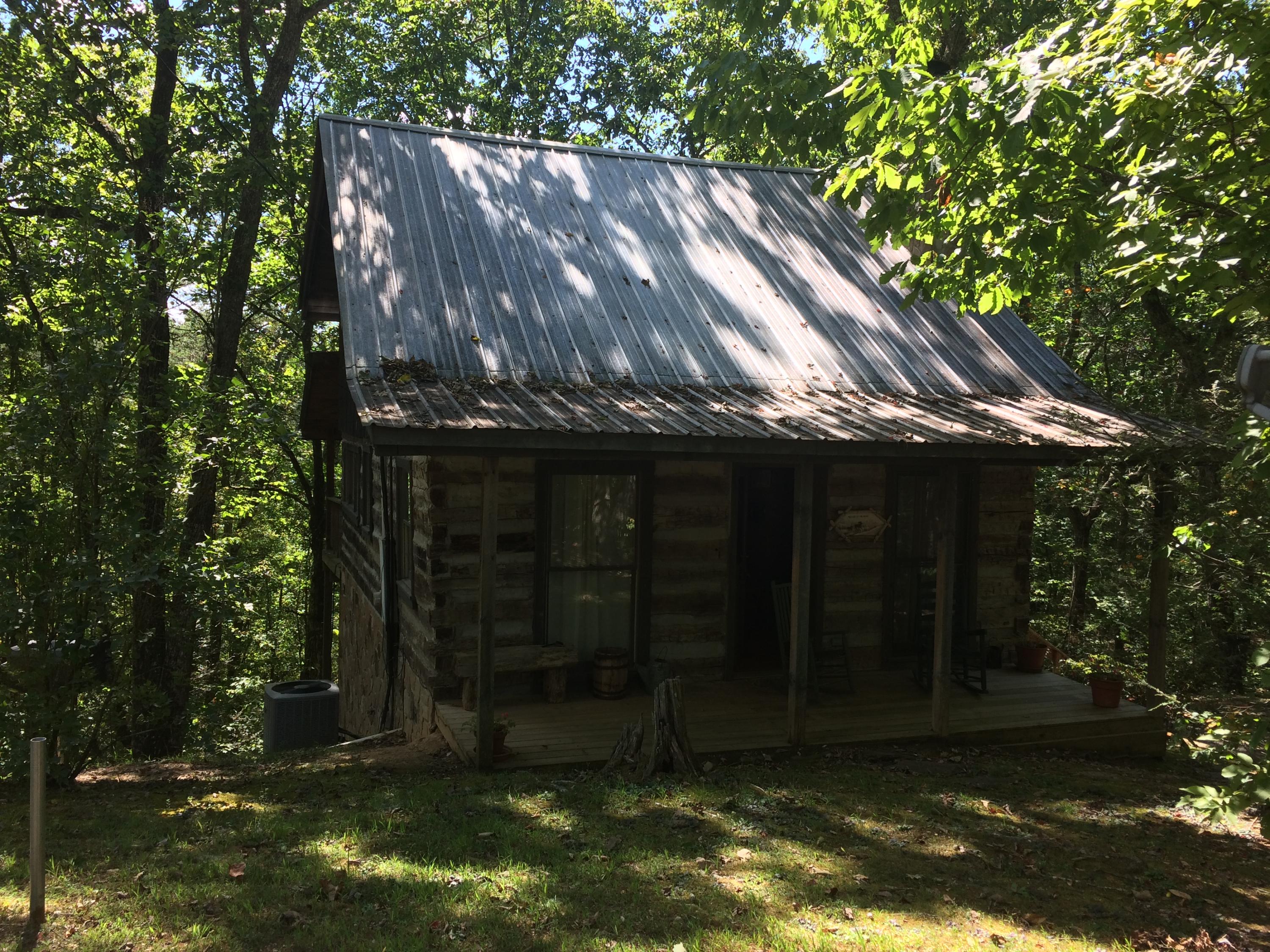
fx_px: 1064
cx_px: 635
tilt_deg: -3.1
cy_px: 476
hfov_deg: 61.7
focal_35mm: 29
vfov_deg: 48.2
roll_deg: -1.0
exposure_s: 1/394
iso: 32
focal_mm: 4.15
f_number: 2.2
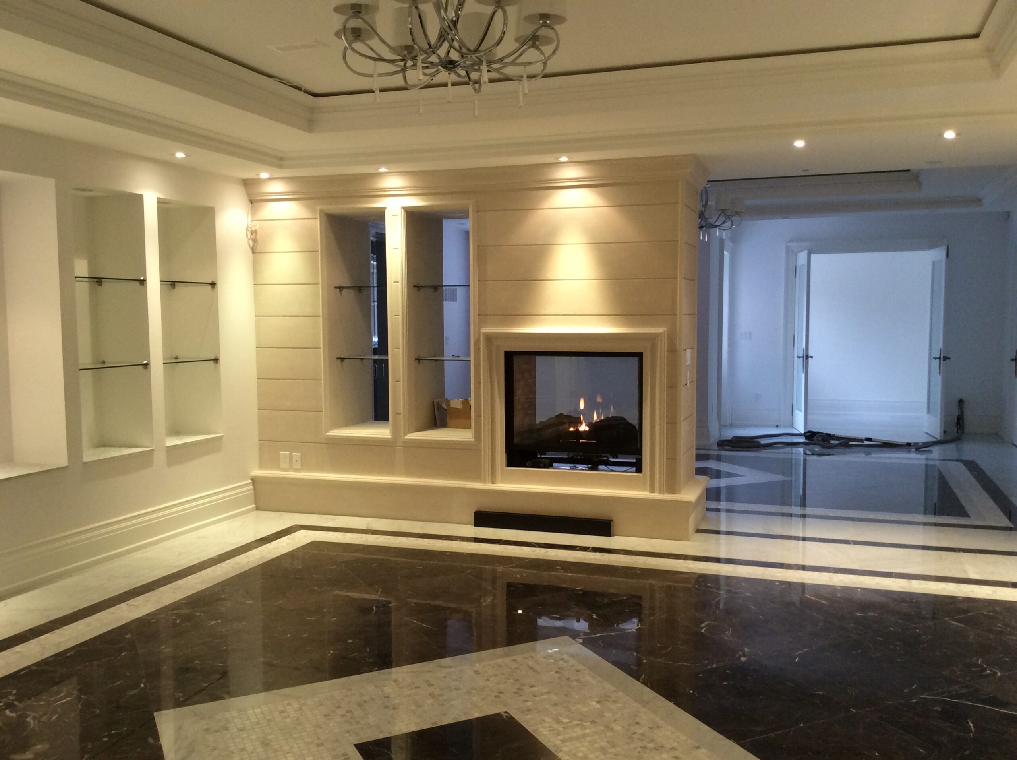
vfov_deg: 44.1
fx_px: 939
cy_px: 380
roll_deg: -0.3
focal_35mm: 32
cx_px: 508
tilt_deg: -5.9
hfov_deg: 56.9
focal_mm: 3.3
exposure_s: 1/24
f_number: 2.4
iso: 80
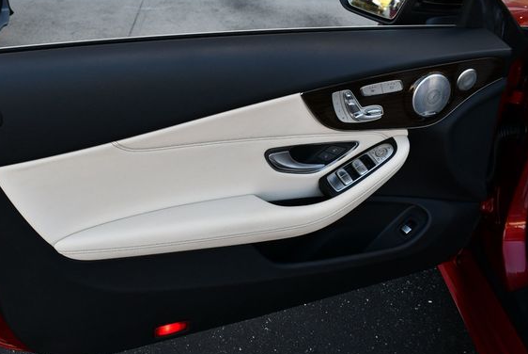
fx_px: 602
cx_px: 231
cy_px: 192
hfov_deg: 47.3
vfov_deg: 32.7
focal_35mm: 41
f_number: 5.6
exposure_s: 1/250
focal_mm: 18
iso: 220
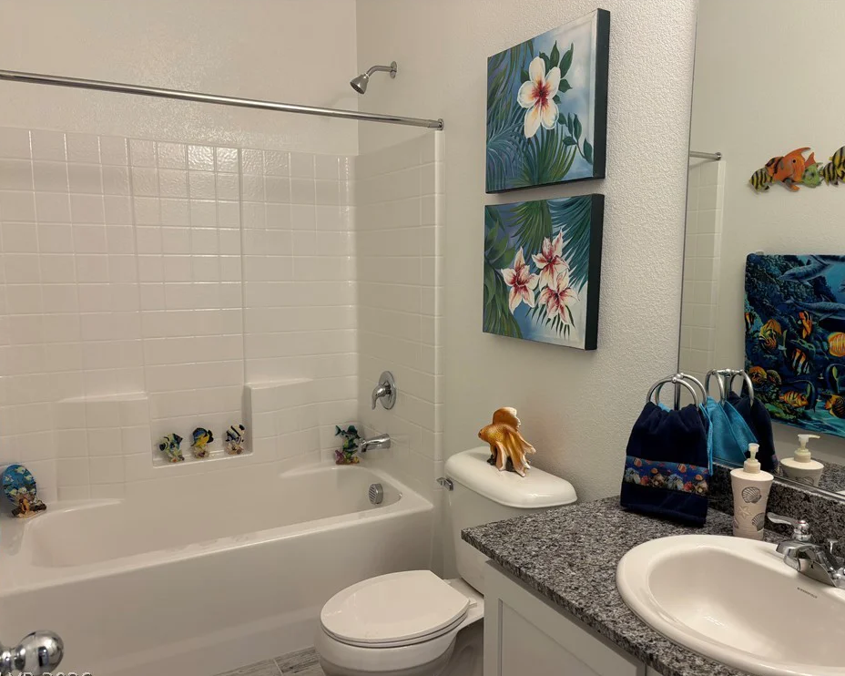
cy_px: 345
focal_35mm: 28
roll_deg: -0.1
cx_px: 459
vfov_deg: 51.5
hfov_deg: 62.1
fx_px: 700
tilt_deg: -7.7
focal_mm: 5.96
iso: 80
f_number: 1.6
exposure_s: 1/60
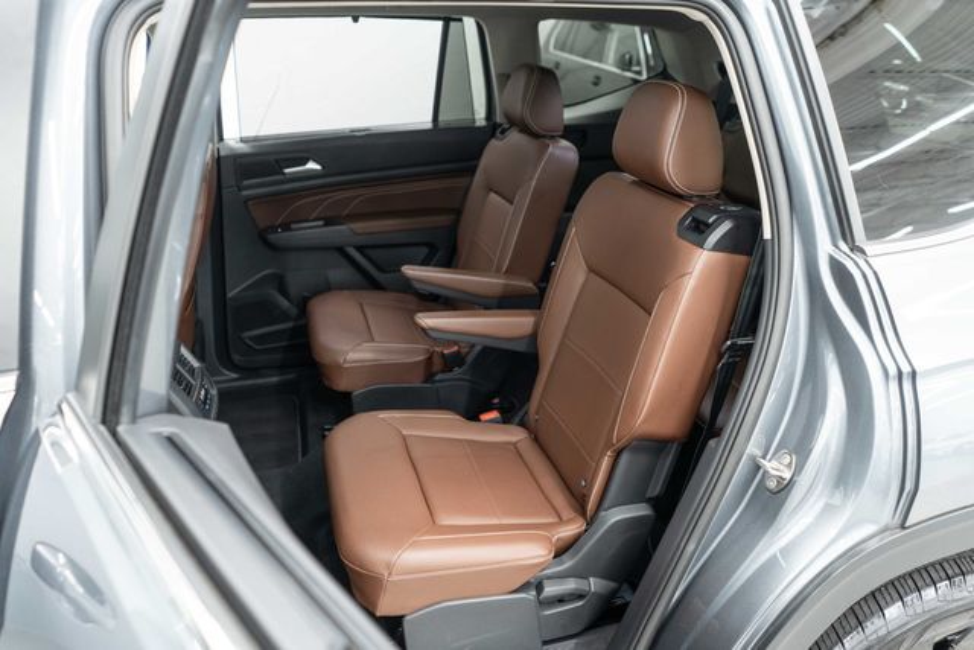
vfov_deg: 46.4
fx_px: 758
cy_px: 325
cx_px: 487
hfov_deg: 65.5
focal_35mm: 28
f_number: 3.2
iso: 1600
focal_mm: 28
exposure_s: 1/40
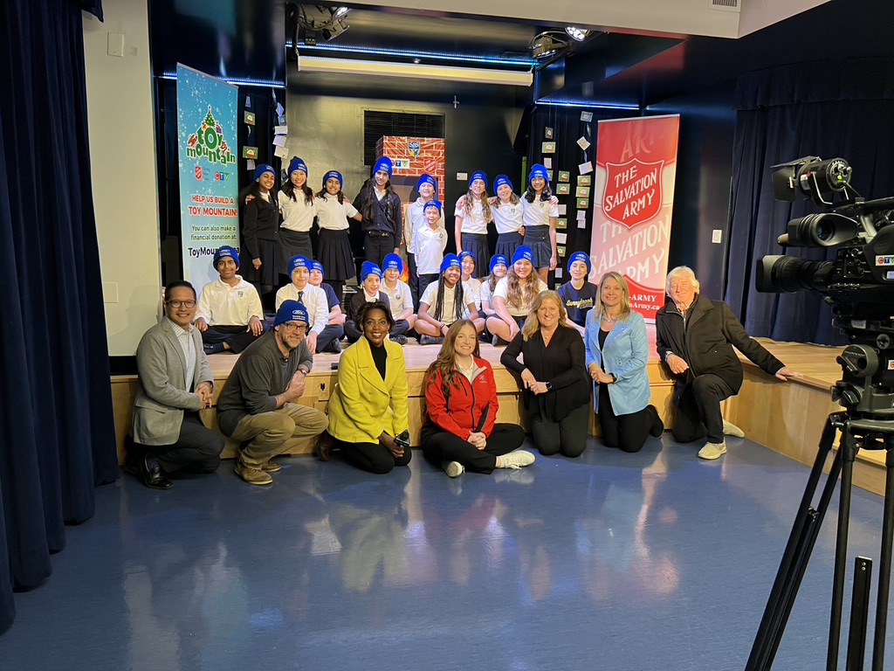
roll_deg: -0.3
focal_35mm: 26
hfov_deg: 67.3
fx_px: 671
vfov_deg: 53.1
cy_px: 336
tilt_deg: -8.6
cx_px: 447
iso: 80
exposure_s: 1/60
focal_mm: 5.7
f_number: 1.5
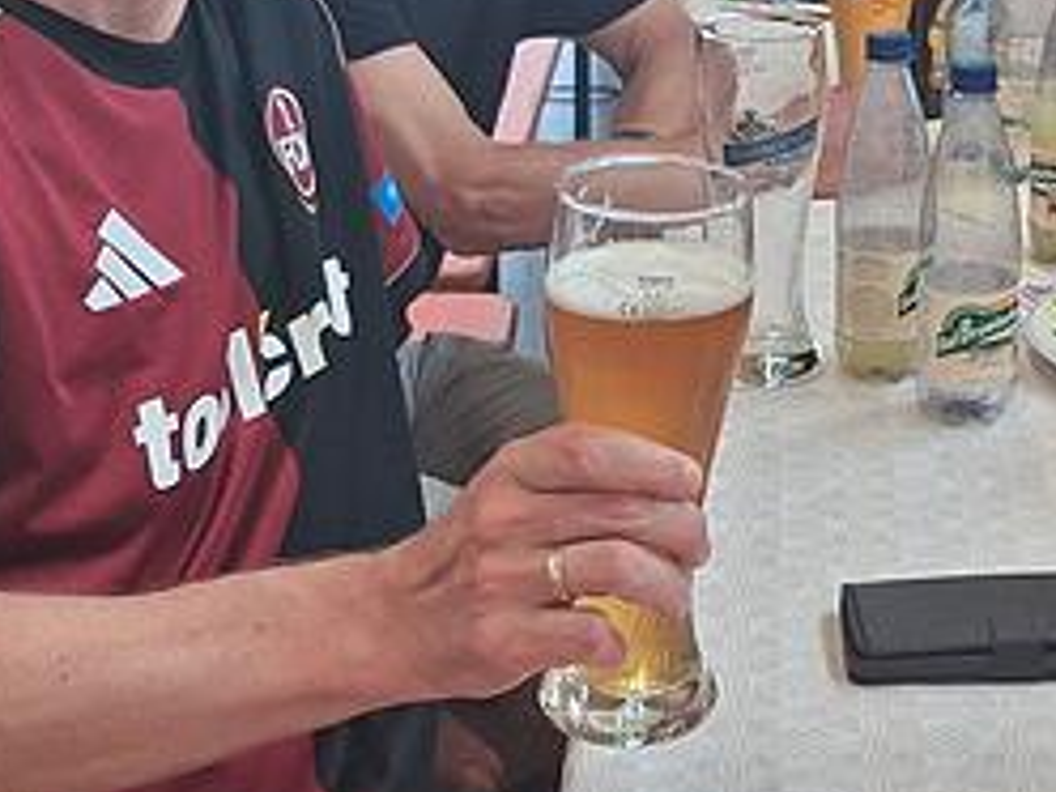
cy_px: 21
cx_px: 928
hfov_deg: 22.0
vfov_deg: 16.7
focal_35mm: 87
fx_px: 2654
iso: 100
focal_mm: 4
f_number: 1.8
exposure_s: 1/100
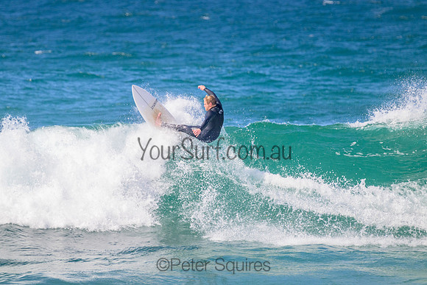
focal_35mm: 800
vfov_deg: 1.7
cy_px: 142
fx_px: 9491
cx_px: 214
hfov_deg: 2.6
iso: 1100
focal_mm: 800
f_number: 11
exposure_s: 1/1600
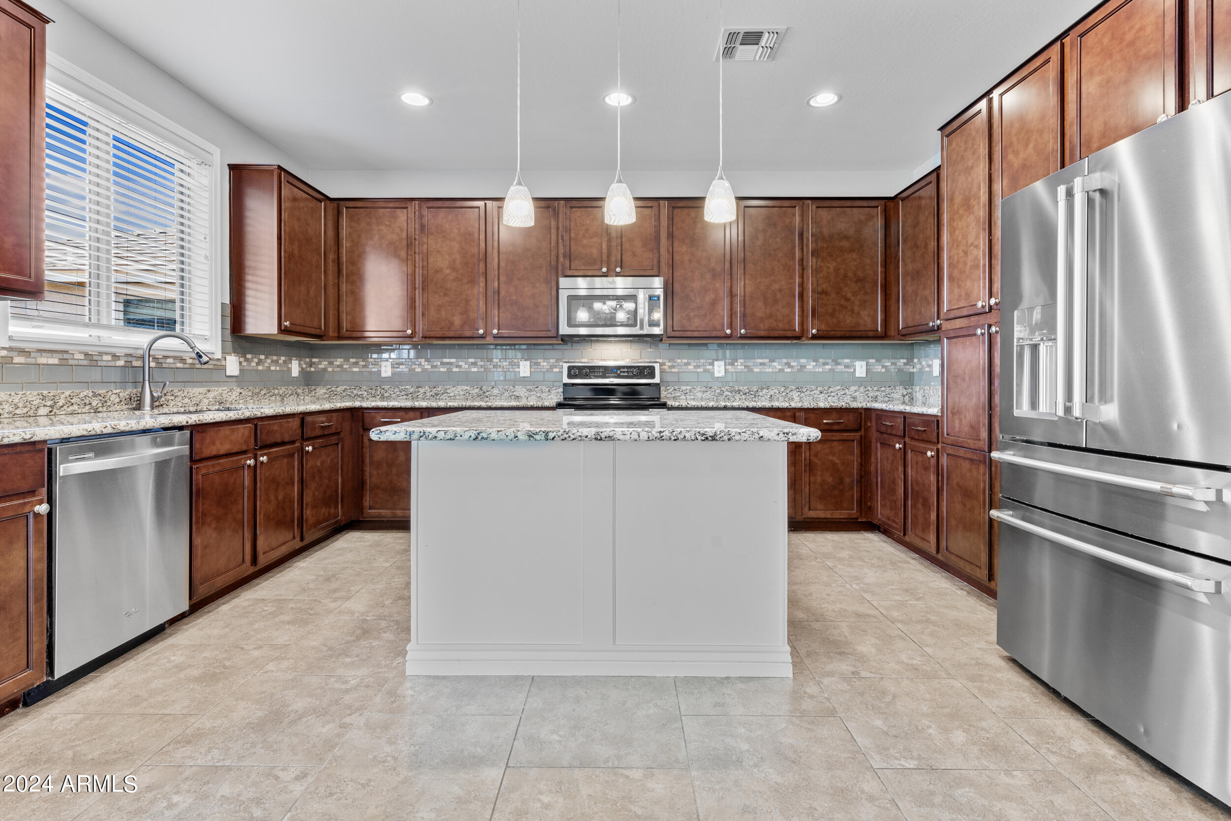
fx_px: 581
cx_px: 616
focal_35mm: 17
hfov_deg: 93.3
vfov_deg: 70.4
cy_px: 410
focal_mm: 17
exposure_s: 2
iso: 250
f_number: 9
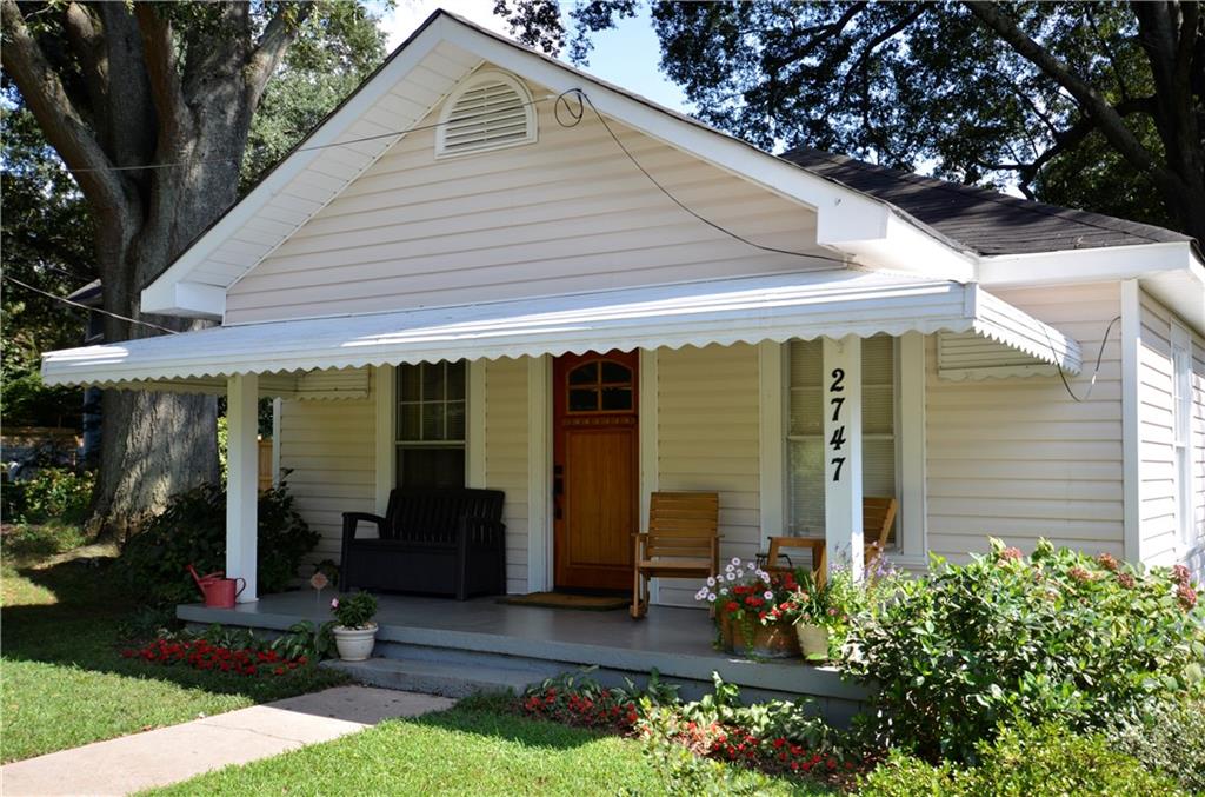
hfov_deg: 53.3
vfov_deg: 36.7
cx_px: 602
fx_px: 1202
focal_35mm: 36
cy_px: 398
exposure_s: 1/125
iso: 280
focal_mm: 24
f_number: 5.6
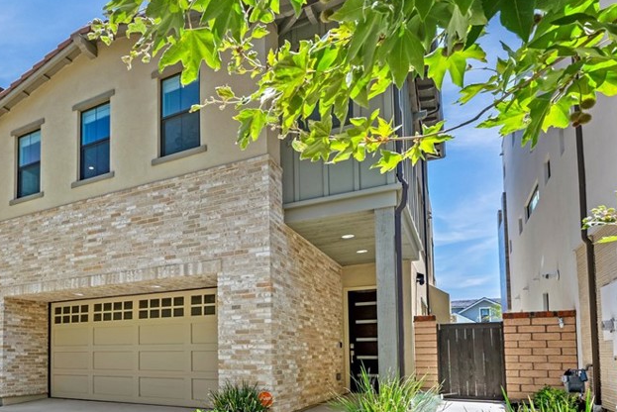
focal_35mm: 23
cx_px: 151
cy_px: 229
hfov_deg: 70.7
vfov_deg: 55.0
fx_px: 394
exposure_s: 1/400
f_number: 6.3
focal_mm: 14
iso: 400
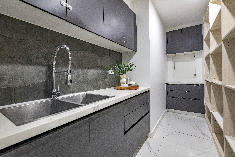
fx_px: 104
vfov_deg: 73.7
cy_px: 78
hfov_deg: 96.7
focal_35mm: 16
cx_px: 118
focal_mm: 16
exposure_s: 1/6
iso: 160
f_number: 6.3
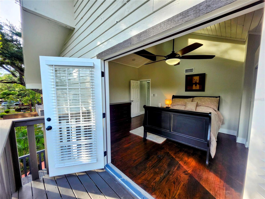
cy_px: 100
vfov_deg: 89.9
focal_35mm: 13
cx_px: 132
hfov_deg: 106.2
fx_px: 100
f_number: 2.2
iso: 40
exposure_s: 1/150
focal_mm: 1.74
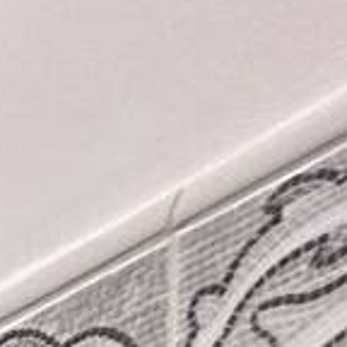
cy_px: 976
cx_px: -1154
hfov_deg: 7.5
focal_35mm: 124
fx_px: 1406
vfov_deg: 10.7
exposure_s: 1/120
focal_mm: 2.22
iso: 320
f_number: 2.2
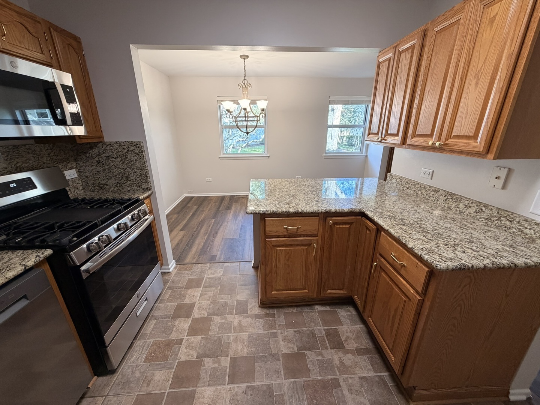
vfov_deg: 85.7
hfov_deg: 102.1
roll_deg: +0.5
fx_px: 218
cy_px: 202
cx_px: 270
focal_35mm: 14
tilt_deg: -19.2
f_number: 2.2
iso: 320
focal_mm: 2.22
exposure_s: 1/120
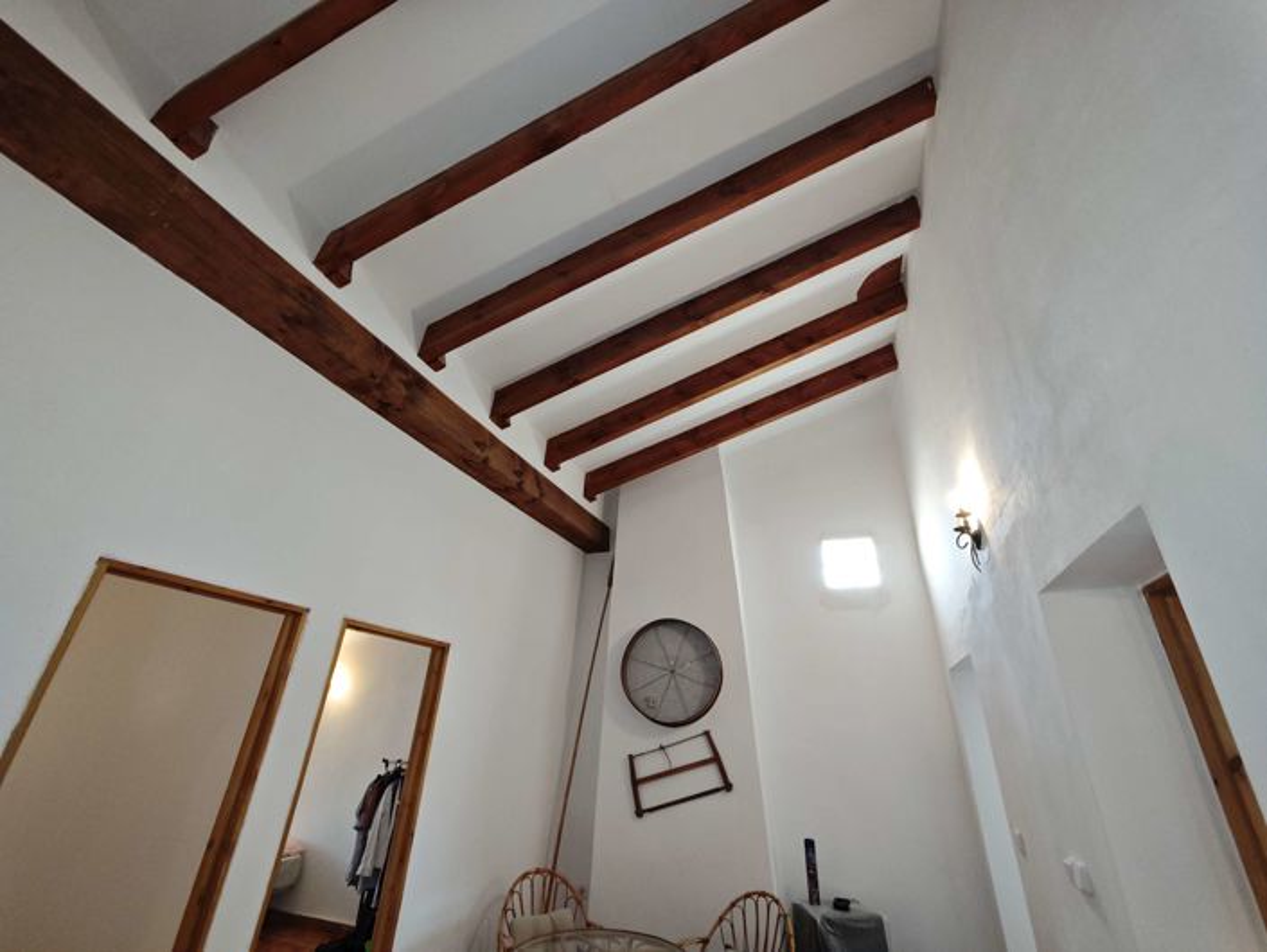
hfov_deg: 102.0
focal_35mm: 14
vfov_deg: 85.8
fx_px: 513
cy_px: 476
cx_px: 634
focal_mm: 2.16
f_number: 2.2
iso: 800
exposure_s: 1/33.3
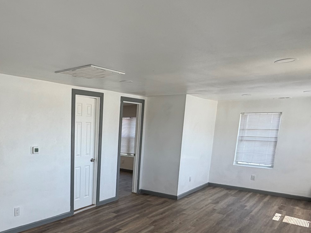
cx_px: 79
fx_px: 261
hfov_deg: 58.5
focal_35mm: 29
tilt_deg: -11.8
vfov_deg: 46.5
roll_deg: -0.7
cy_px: 176
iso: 200
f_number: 2.2
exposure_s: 1/121
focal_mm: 2.22
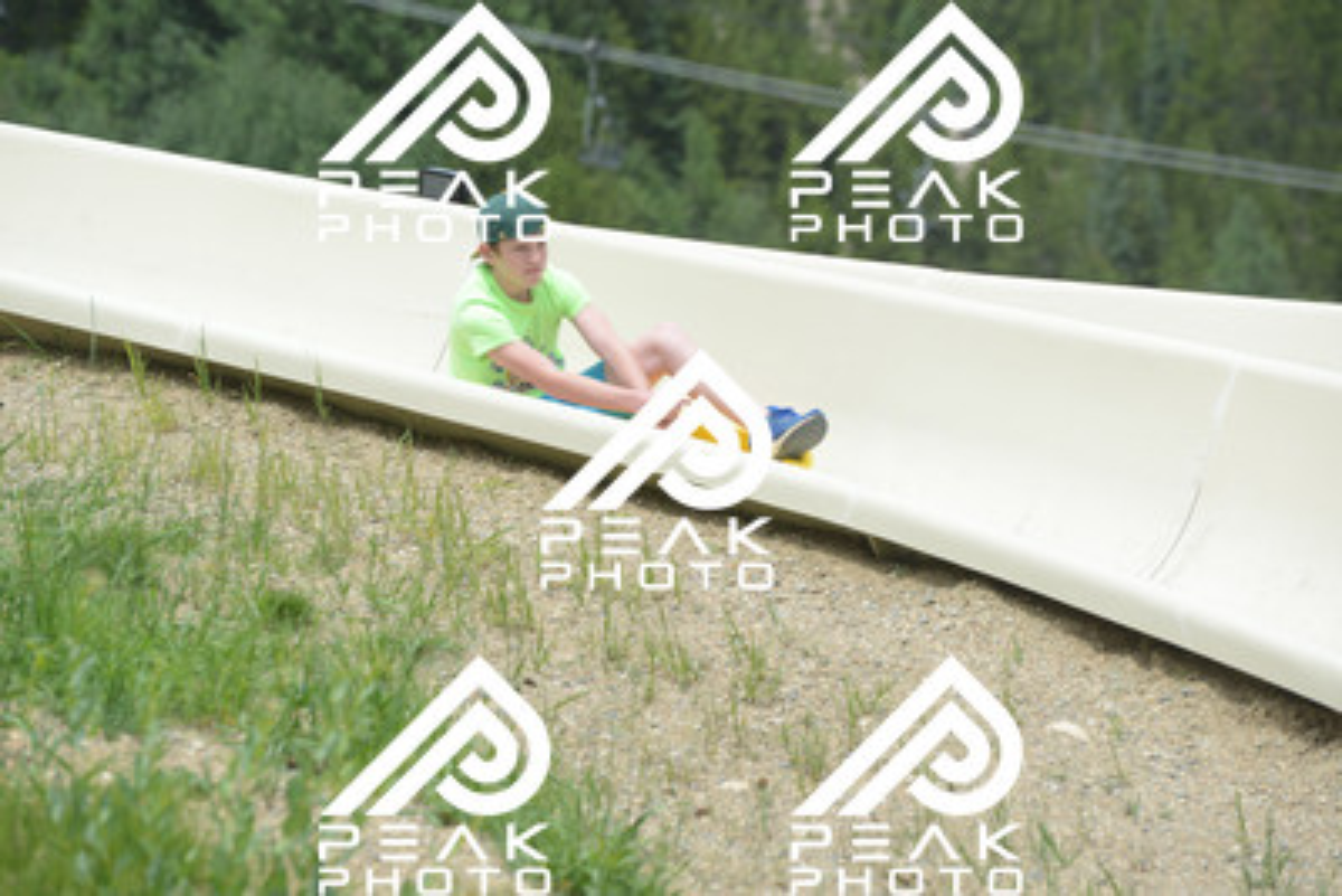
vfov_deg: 7.0
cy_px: 448
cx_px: 671
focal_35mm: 195
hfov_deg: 10.5
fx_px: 7271
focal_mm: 195
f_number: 6.3
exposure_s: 1/640
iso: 220
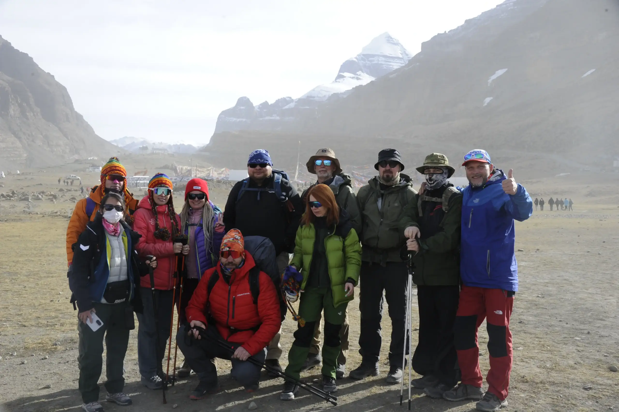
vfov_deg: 31.8
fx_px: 722
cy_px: 206
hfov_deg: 46.4
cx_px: 310
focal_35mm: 42
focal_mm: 42
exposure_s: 1/640
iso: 1250
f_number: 13
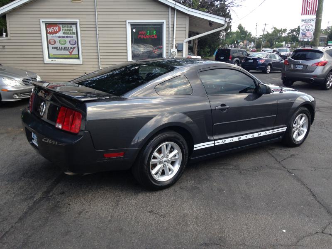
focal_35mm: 33
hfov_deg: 55.4
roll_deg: +0.1
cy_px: 124
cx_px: 166
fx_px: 317
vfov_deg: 42.9
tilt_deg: -14.4
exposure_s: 1/252
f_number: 2.4
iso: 50
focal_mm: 4.12
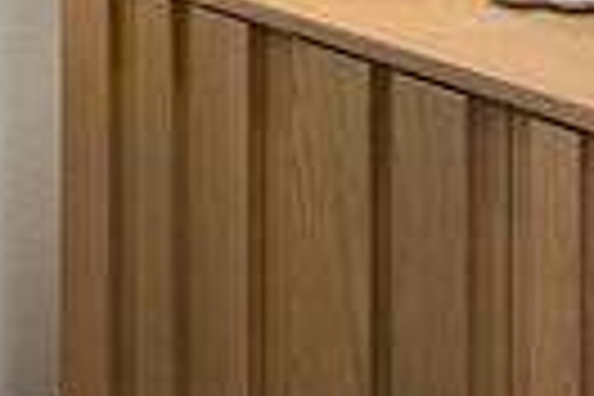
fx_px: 2392
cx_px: 112
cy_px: -531
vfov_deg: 8.7
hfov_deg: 14.1
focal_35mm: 145
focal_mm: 30
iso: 1250
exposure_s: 1/8
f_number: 8
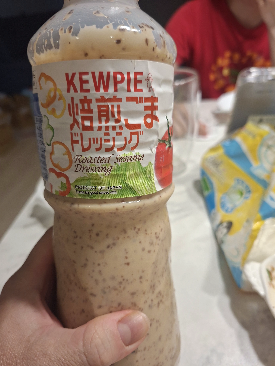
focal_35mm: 23
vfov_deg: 73.9
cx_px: 138
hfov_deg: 58.9
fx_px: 244
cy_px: 183
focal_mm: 5.54
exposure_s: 1/120
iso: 320
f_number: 1.8
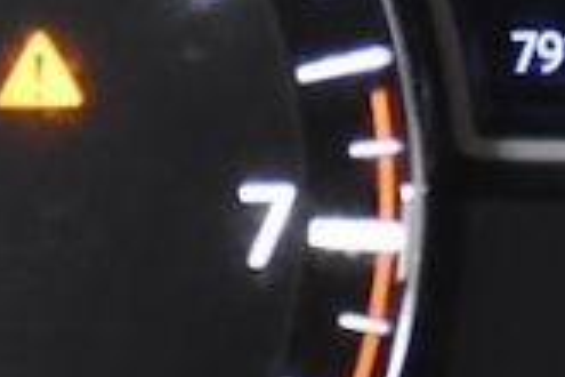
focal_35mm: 483
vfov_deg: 2.8
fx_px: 7580
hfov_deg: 4.2
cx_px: 904
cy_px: -235
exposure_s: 1/125
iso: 2500
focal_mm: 52
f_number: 4.8
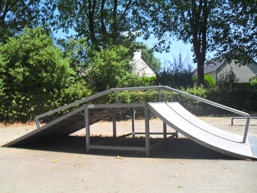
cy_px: 96
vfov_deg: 40.7
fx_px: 260
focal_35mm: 35
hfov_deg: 52.6
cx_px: 128
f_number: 8.9
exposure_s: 1/60
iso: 100
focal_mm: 6.2
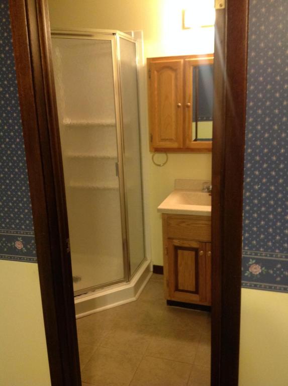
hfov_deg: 40.6
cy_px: 193
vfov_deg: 52.7
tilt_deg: -17.0
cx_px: 144
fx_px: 390
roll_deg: +1.8
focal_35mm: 35
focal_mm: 4.28
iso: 250
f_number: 2.4
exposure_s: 1/15
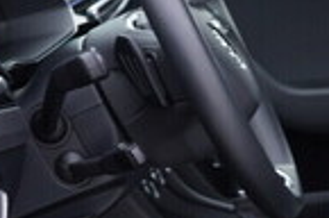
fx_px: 1249
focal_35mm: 137
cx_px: 517
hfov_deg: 13.9
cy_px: 287
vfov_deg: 9.8
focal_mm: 24
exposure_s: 1/40
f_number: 2.8
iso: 200
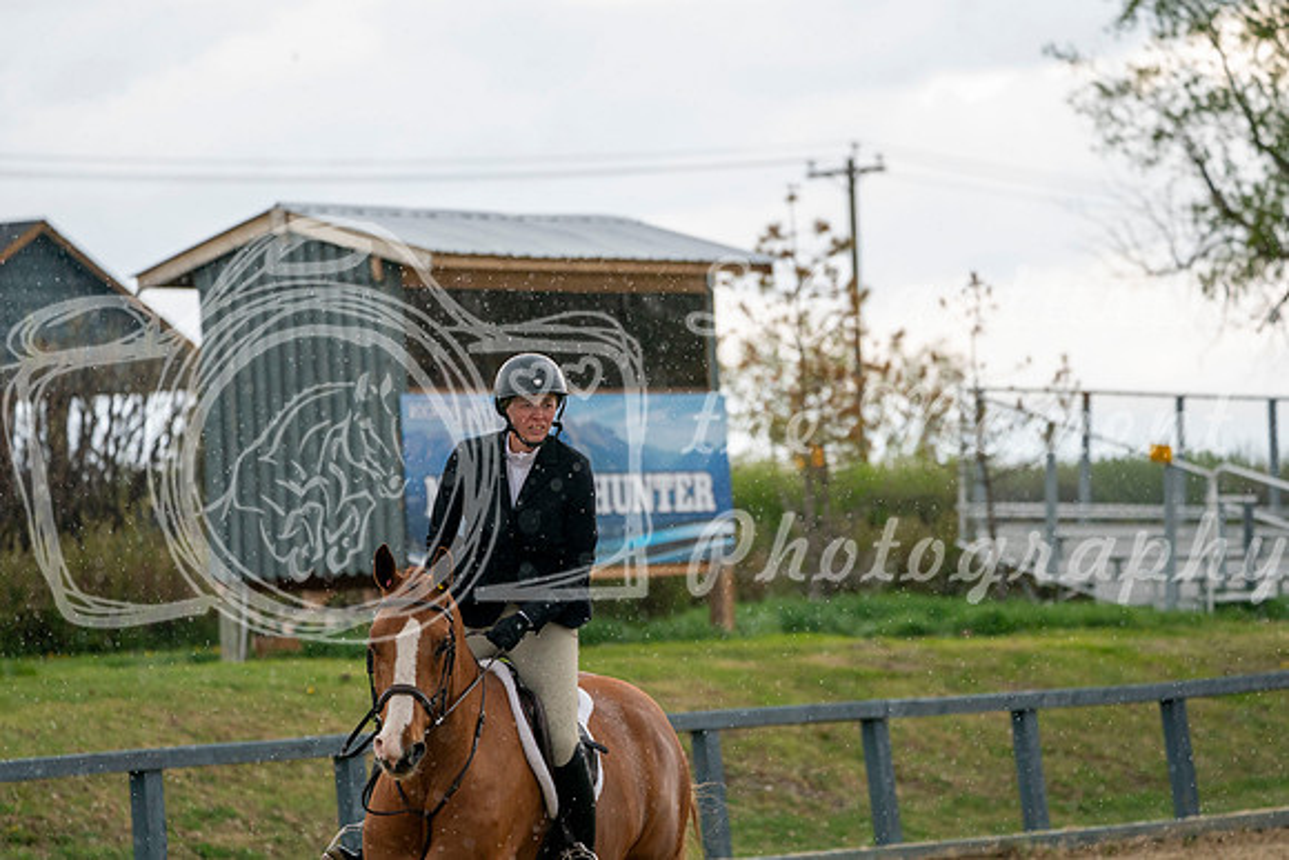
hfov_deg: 9.6
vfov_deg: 6.4
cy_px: 430
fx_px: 7700
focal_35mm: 215
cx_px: 644
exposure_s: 1/1250
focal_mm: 215
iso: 1000
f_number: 5.6
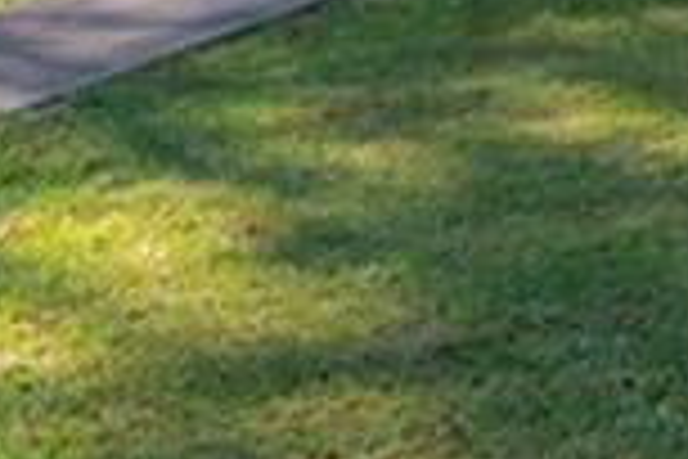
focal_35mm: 114
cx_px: 1767
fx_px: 2178
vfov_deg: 10.6
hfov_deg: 12.7
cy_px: -587
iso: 400
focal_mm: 17
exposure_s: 1/400
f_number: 7.1
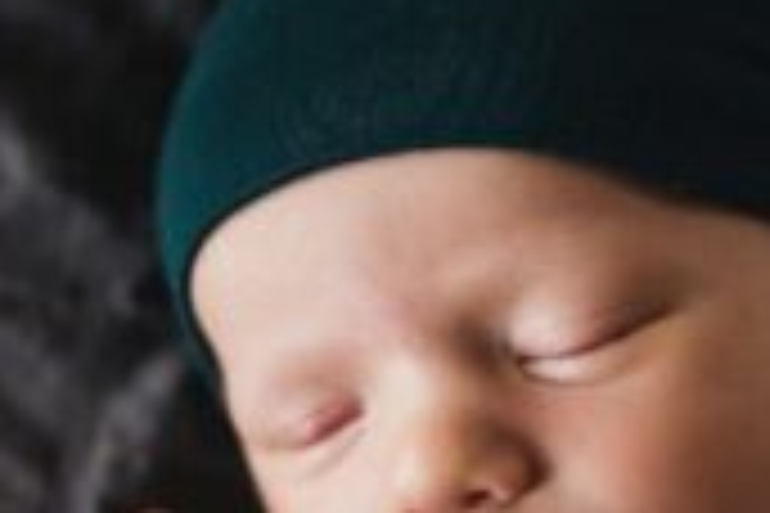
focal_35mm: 123
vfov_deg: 11.1
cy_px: 410
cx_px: 648
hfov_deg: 16.5
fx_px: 2631
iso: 2500
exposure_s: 1/2000
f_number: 1.4
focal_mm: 35
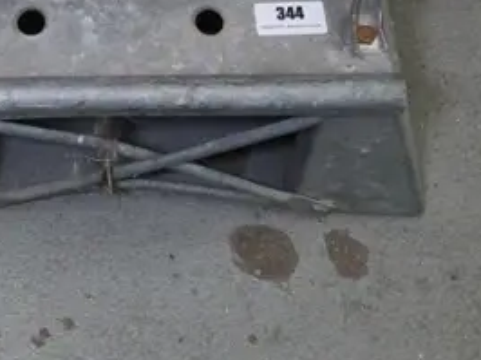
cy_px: -166
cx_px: 56
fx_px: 1069
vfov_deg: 17.4
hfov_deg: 24.7
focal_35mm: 77
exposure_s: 1/320
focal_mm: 10
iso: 3200
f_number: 4.5
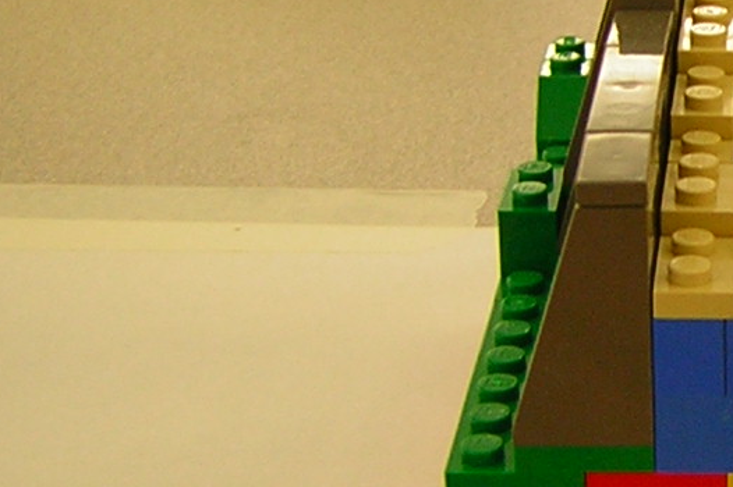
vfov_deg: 12.0
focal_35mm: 114
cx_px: 949
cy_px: 175
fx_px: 2320
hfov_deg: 16.9
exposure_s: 1/6.8
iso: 50
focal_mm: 4.7
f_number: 2.6
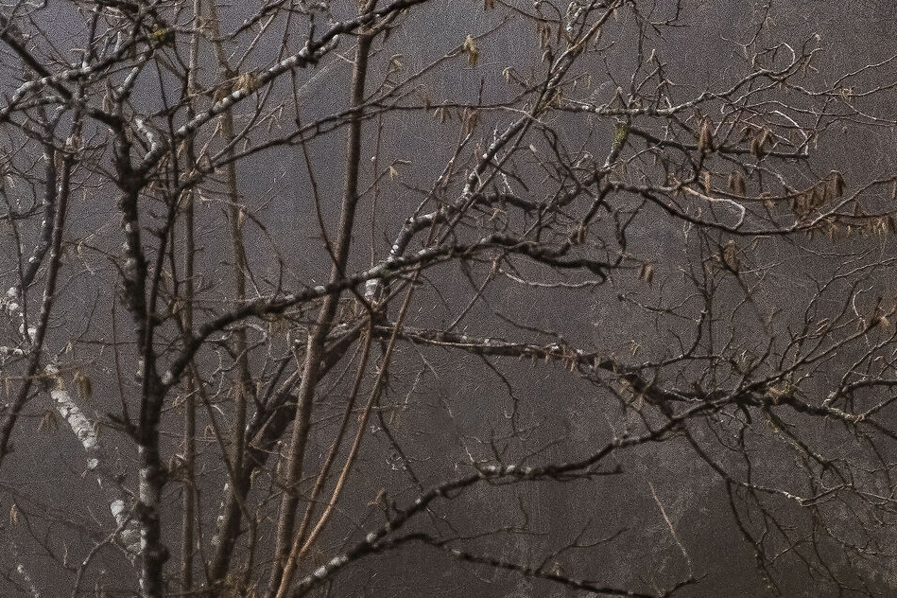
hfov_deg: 9.8
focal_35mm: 210
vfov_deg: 6.5
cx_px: 558
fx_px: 5230
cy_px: 311
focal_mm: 55
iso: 320
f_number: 7.1
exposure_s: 1/80
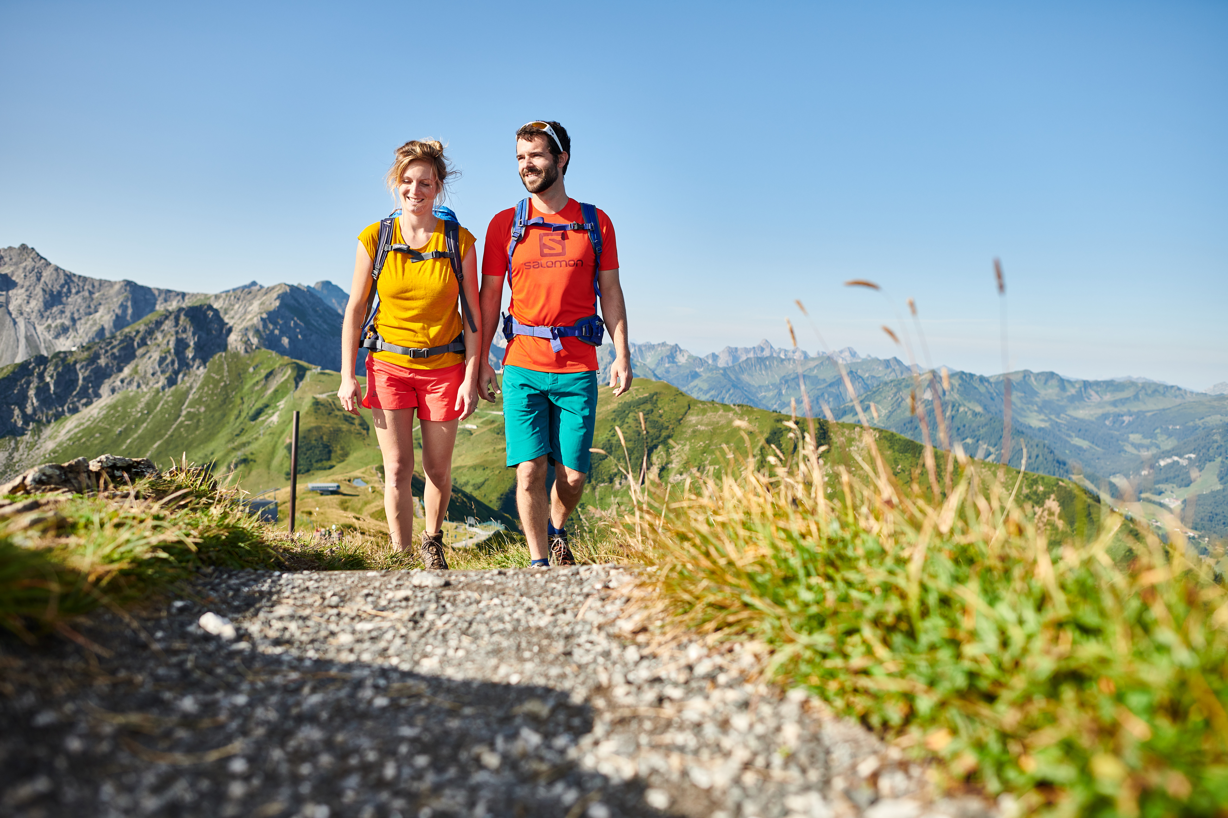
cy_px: 409
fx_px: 819
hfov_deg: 73.7
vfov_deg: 53.1
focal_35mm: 24
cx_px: 614
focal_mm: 24
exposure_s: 1/1250
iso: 100
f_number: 3.2
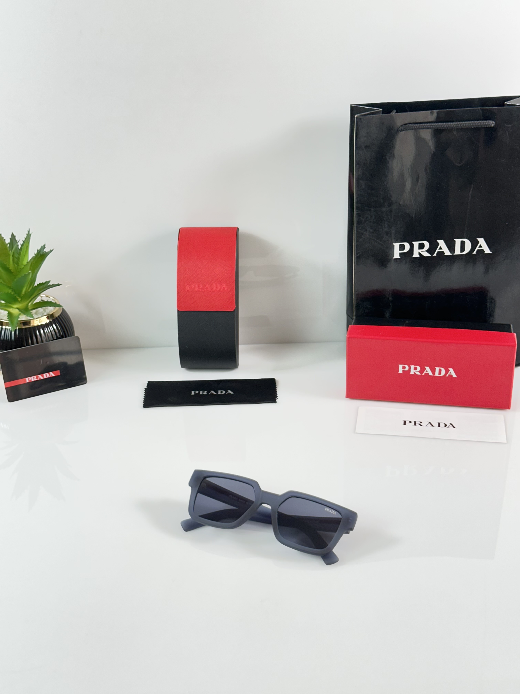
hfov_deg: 30.3
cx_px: 260
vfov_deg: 39.7
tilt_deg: -26.5
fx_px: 961
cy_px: 347
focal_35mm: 48
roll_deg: +1.4
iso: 80
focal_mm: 6.86
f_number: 1.78
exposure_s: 1/100
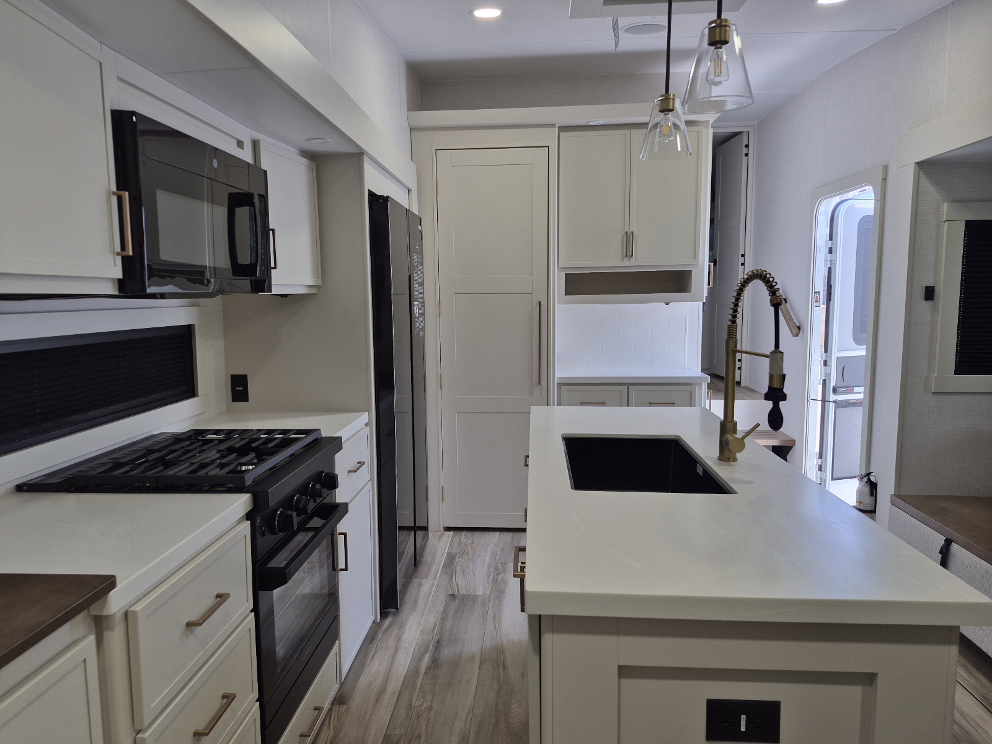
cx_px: 496
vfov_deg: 58.9
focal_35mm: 23
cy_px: 372
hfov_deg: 73.9
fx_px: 659
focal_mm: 5.4
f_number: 1.8
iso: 40
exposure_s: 1/53.2
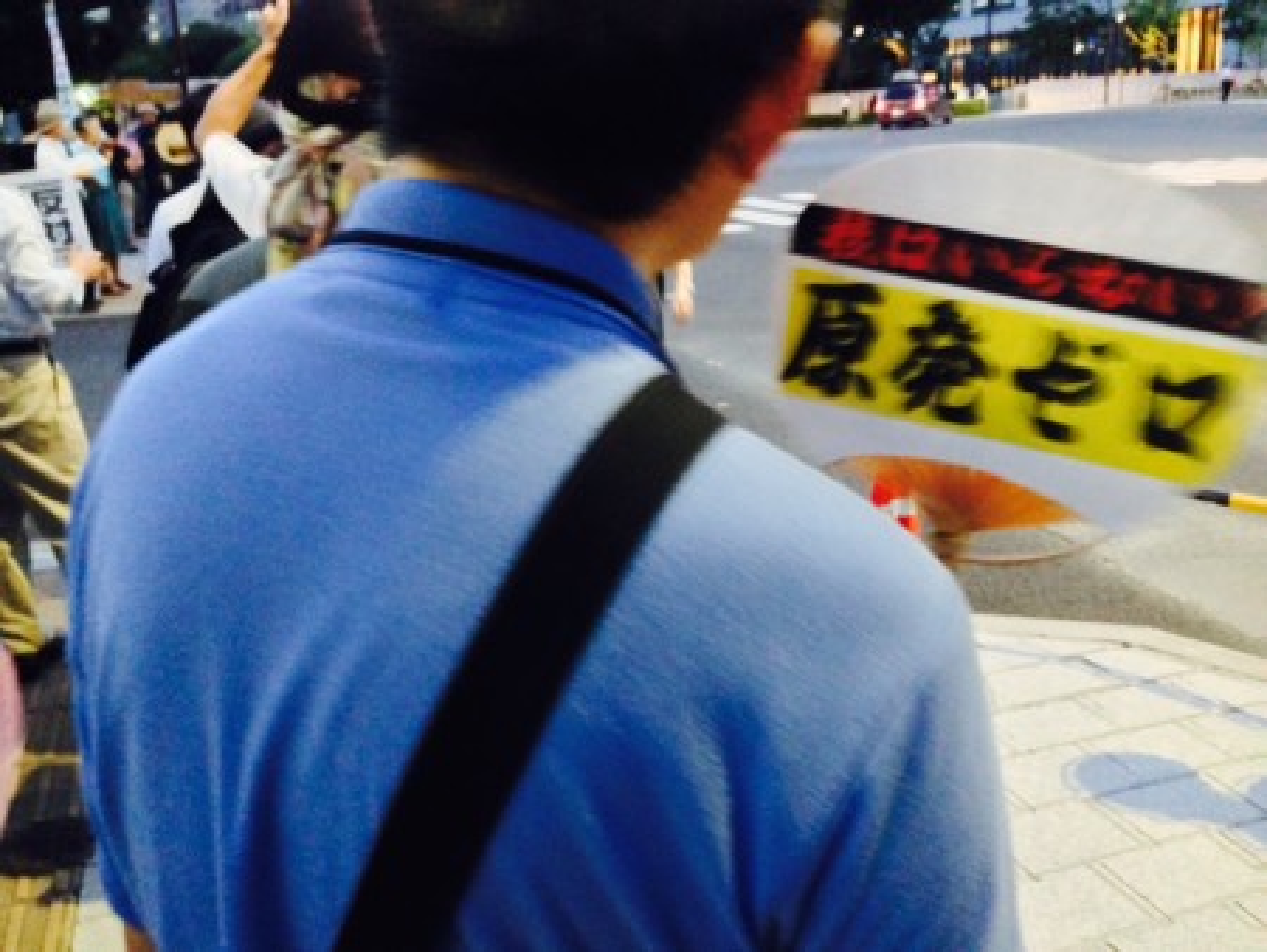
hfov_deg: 55.3
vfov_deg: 43.0
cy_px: 476
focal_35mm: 33
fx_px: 1208
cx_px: 634
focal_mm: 4.12
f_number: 2.4
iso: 640
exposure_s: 1/15
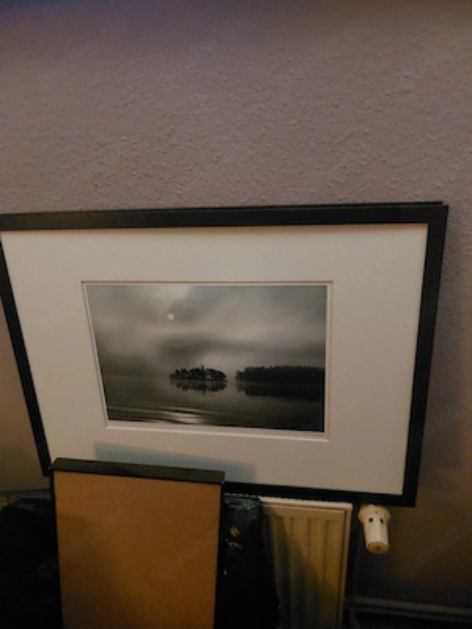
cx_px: 236
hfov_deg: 56.8
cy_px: 314
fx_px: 436
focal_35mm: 24
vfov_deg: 71.6
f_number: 1.8
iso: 2000
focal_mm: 5.23
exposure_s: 1/15
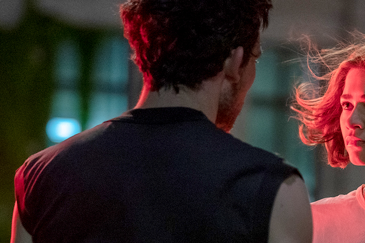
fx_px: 2077
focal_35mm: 205
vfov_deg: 6.7
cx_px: 330
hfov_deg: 10.0
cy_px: 223
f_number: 2.8
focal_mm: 103
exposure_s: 1/200
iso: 8000
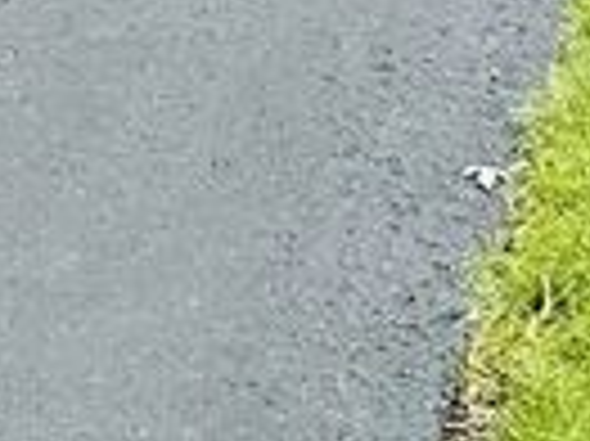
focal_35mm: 188
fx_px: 3201
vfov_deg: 7.1
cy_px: -850
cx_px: 914
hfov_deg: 10.2
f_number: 1.78
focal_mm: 6.86
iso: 80
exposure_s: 1/2732
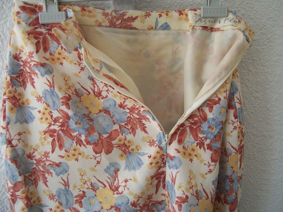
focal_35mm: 33
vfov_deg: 42.9
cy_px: 106
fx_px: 270
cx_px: 142
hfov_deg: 55.4
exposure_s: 1/60
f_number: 3.4
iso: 80
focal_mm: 5.5
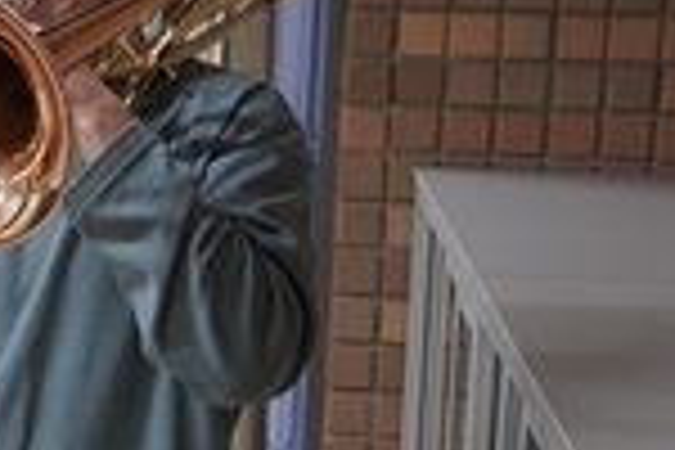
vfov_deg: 11.9
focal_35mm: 115
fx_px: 2156
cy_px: 216
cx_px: -295
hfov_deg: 16.4
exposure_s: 1/160
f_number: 4
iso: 1600
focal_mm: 39
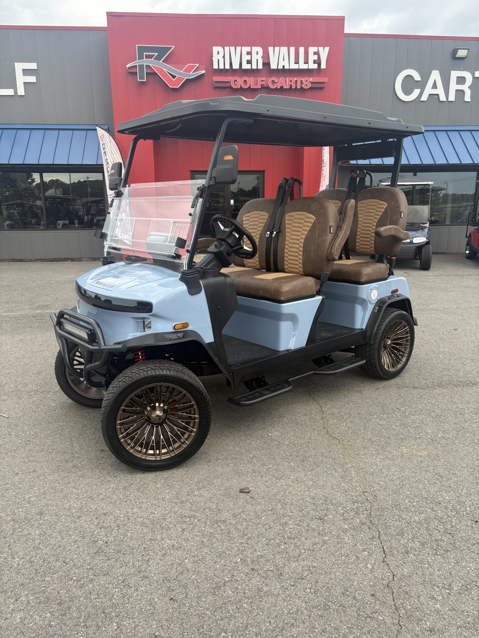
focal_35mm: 26
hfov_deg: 53.1
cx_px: 240
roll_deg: +0.3
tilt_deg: -12.4
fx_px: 480
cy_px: 319
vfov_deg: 67.3
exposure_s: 1/673
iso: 50
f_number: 1.6
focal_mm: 5.96
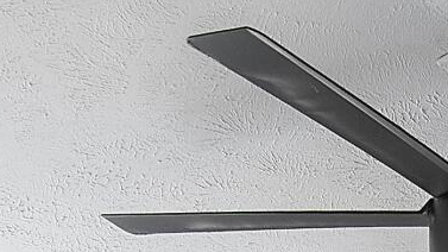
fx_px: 1485
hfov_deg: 16.3
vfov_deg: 7.5
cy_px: 930
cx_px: 569
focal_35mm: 125
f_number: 4.5
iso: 100
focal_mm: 10
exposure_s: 1/15
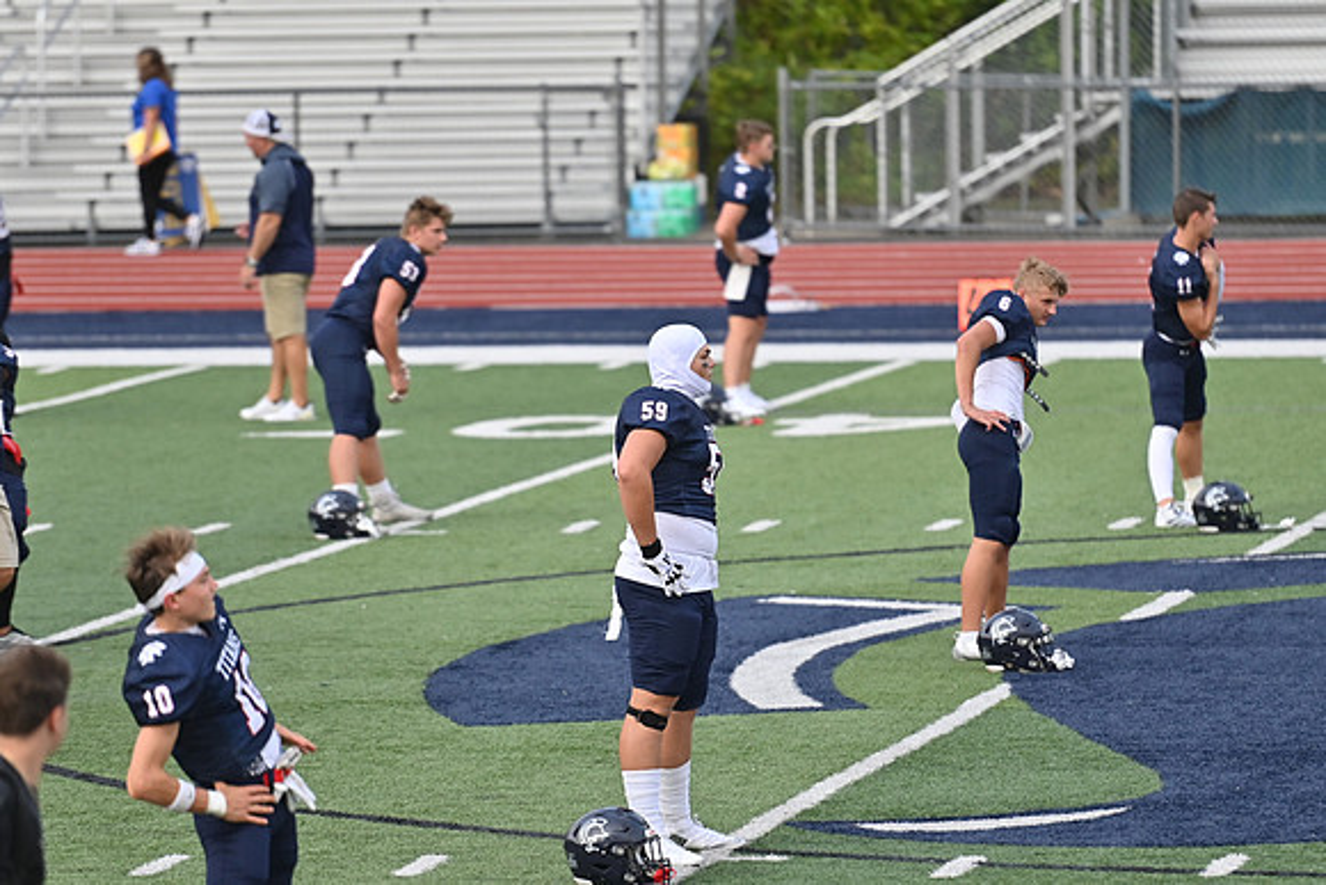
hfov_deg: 6.9
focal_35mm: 300
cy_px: 442
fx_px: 11052
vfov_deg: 4.6
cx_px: 663
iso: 400
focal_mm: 200
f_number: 3.5
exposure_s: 1/2000
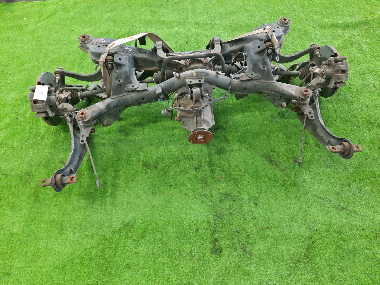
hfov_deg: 69.4
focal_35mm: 25
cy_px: 142
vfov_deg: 54.9
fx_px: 274
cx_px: 190
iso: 358
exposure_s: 1/50
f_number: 2
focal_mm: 4.6
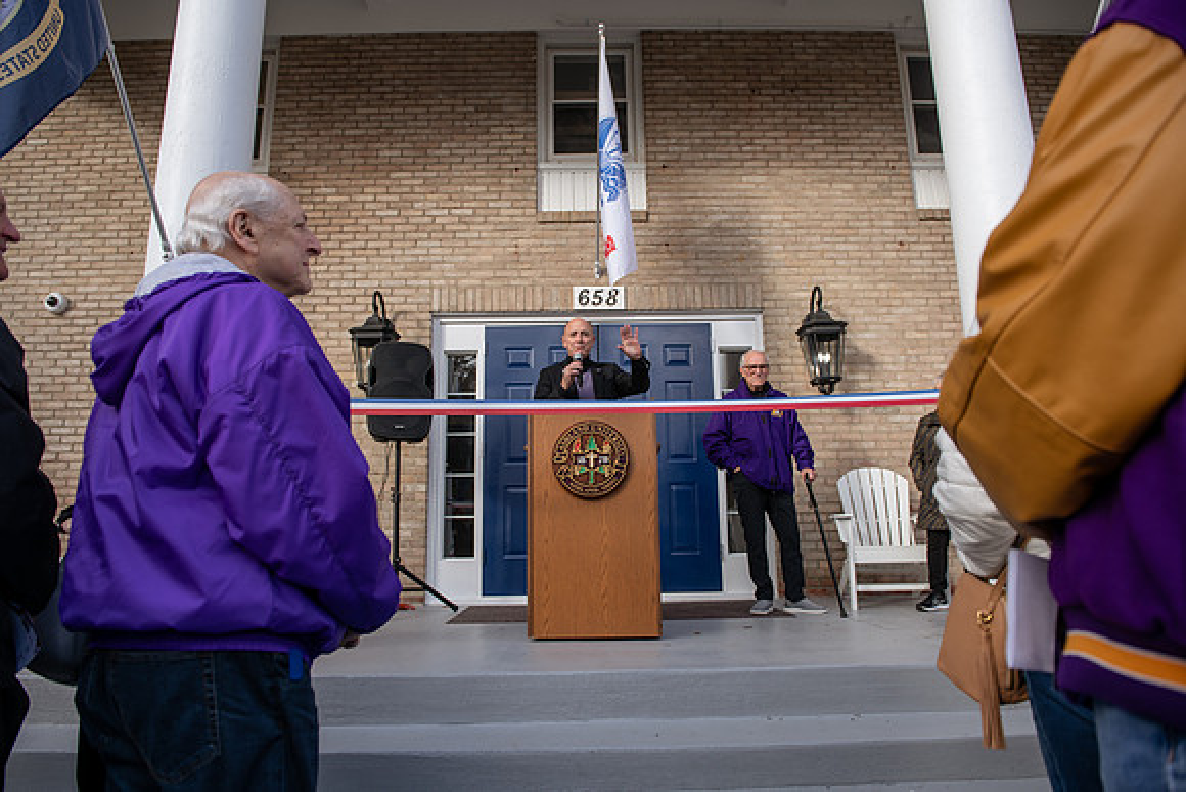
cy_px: 396
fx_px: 791
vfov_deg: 53.2
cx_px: 593
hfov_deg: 73.7
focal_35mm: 24
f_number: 4
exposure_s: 1/320
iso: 125
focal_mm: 24
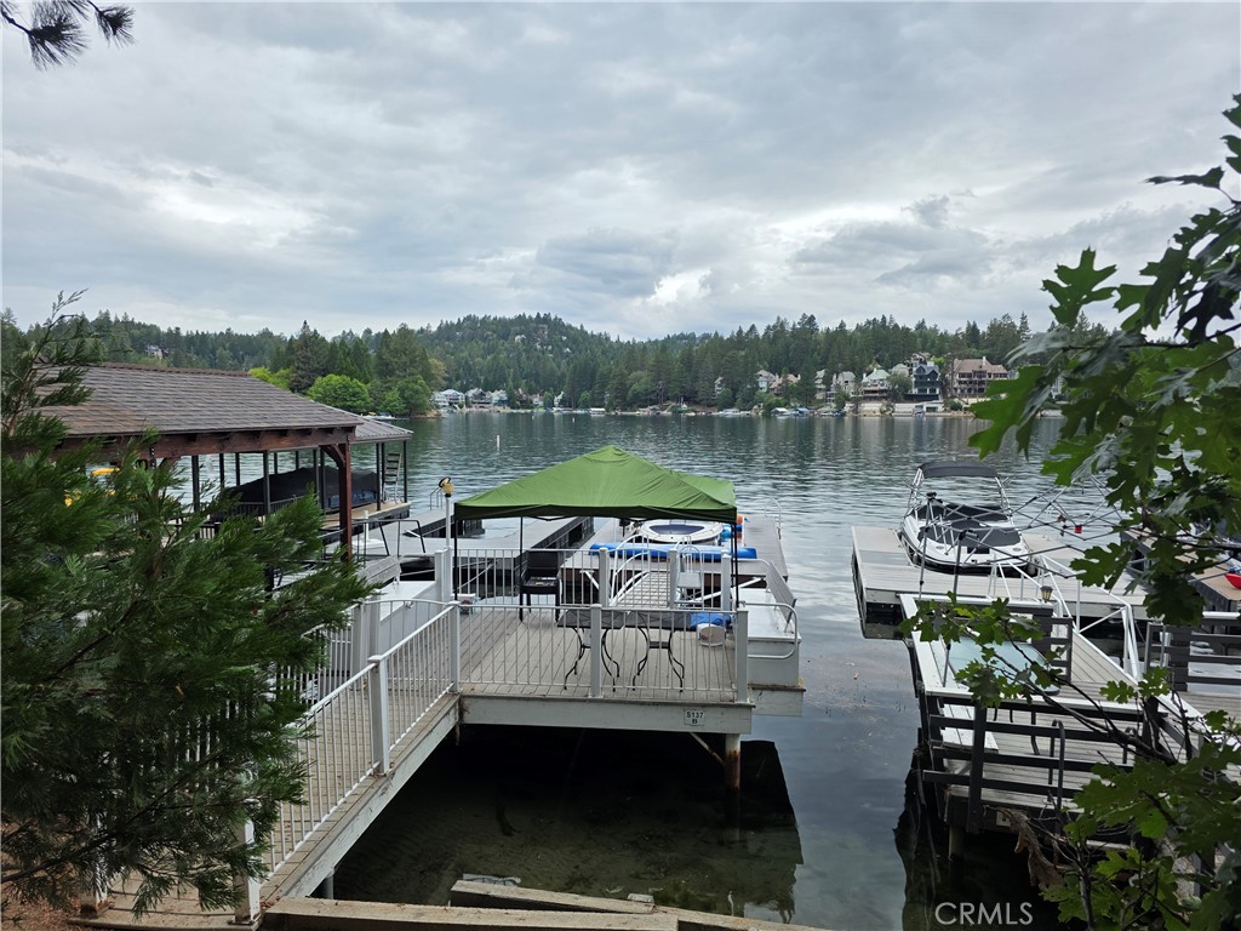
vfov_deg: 58.9
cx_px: 620
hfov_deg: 73.9
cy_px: 466
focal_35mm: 23
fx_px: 825
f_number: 1.7
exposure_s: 1/3084
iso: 80
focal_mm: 6.3
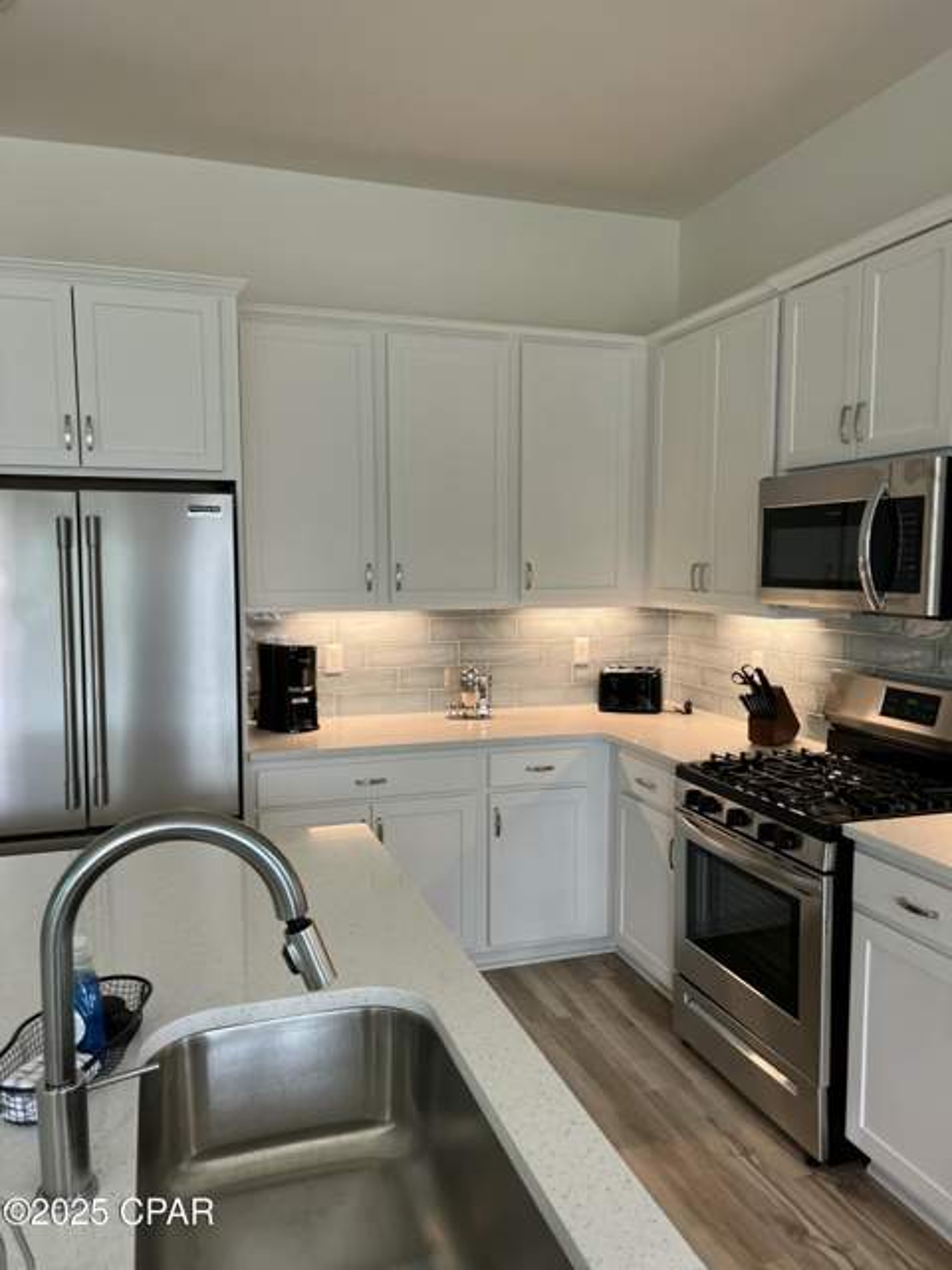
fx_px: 953
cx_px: 476
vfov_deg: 67.3
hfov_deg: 53.1
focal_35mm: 26
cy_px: 635
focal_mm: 5.1
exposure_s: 1/60
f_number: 1.6
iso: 80
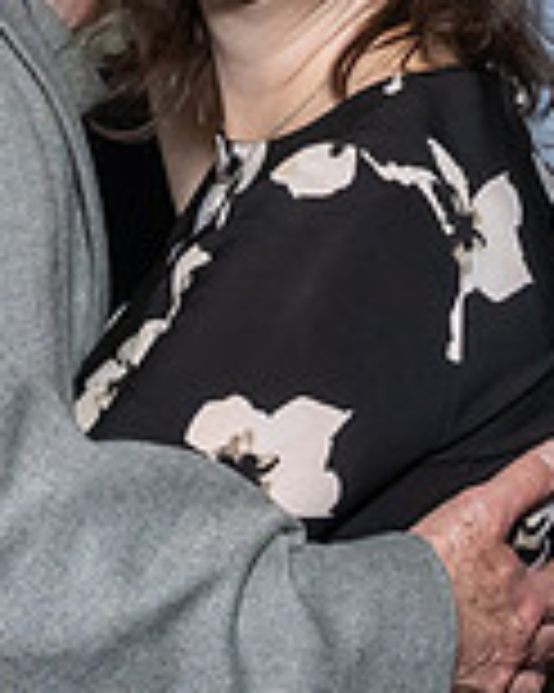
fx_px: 2605
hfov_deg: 12.1
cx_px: 154
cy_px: 146
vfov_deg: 15.1
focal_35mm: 127
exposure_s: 1/250
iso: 1000
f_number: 7.1
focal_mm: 17
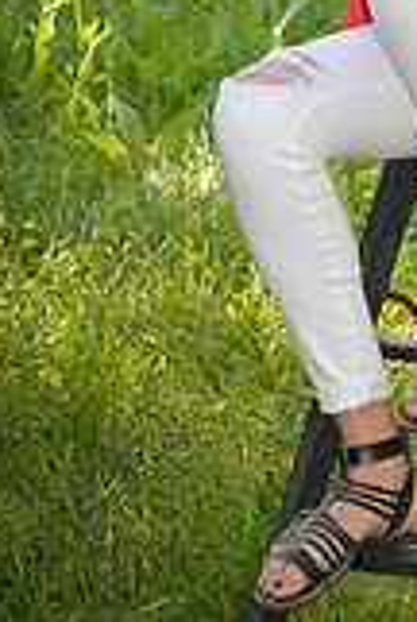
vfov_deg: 6.8
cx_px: 496
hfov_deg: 4.6
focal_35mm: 301
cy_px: -104
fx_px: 5207
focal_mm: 72
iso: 400
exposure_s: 1/160
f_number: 6.3
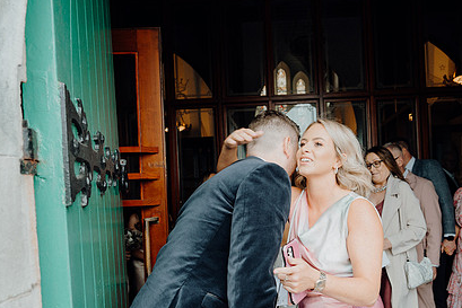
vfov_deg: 38.5
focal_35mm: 34
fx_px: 436
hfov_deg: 55.4
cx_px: 277
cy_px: 206
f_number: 3.5
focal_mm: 24
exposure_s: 1/200
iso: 320
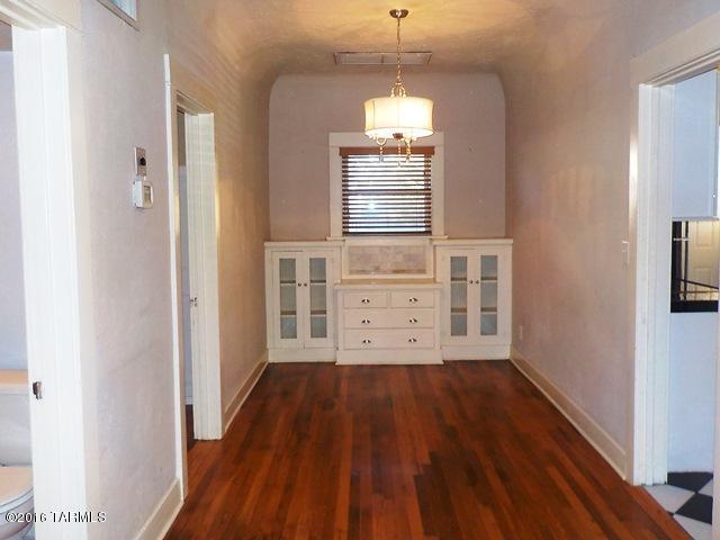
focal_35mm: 30
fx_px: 624
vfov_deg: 46.8
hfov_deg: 60.0
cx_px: 360
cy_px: 270
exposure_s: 1/30
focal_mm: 4.1
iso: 250
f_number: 3.3
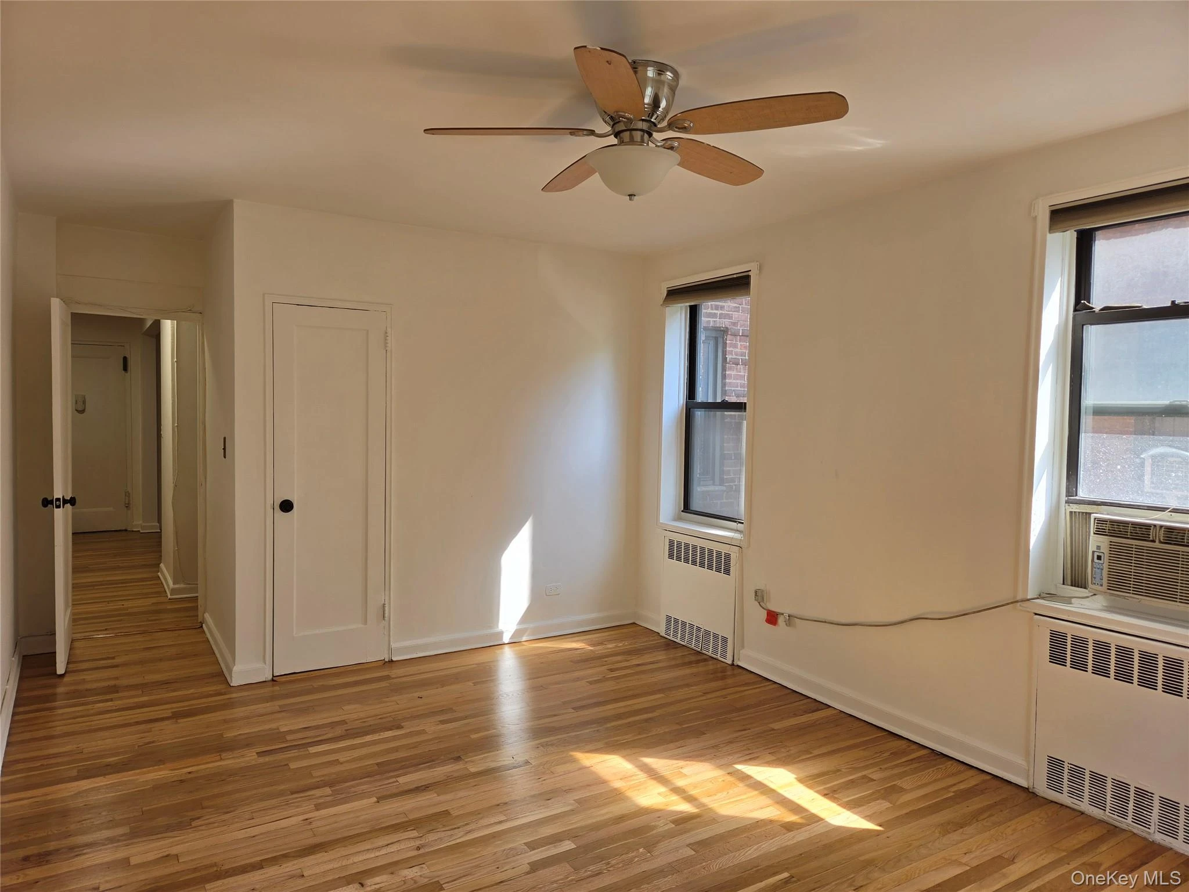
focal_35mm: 23
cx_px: 594
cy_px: 446
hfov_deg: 73.9
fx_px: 790
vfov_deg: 58.9
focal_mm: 5.4
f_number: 1.8
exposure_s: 1/122
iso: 25
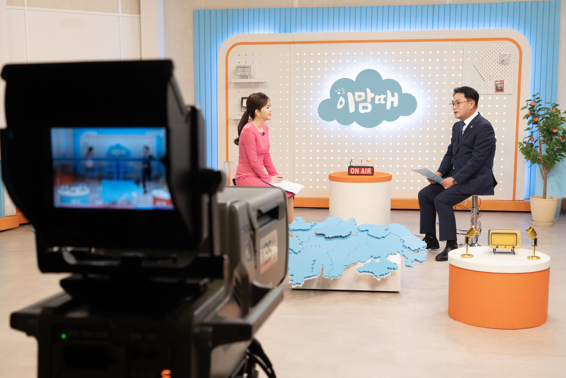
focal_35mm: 37
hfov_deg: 51.9
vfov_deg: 35.9
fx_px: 582
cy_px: 189
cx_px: 283
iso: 1600
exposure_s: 1/200
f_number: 5
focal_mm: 37
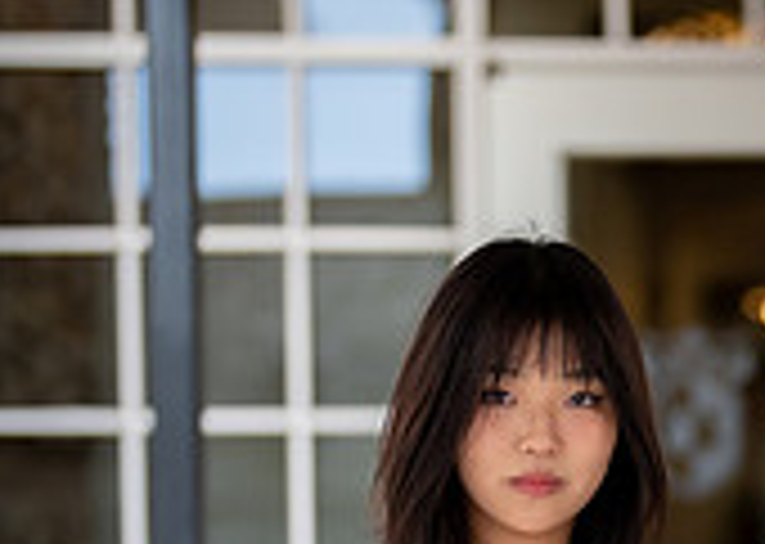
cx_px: 940
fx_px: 3950
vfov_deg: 7.7
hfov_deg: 10.9
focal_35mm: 182
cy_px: 890
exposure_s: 1/400
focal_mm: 50
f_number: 1.2
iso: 500
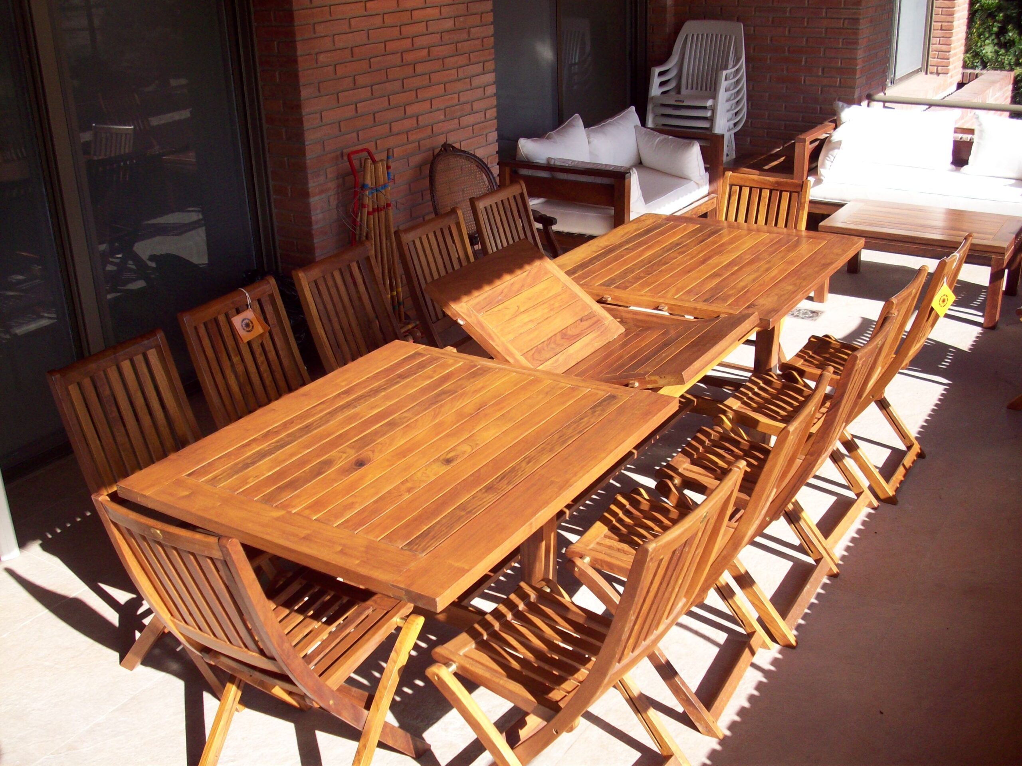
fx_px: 1092
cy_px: 383
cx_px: 511
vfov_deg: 38.7
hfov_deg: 50.1
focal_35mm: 37
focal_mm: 6.2
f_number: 2.8
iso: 80
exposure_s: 1/466
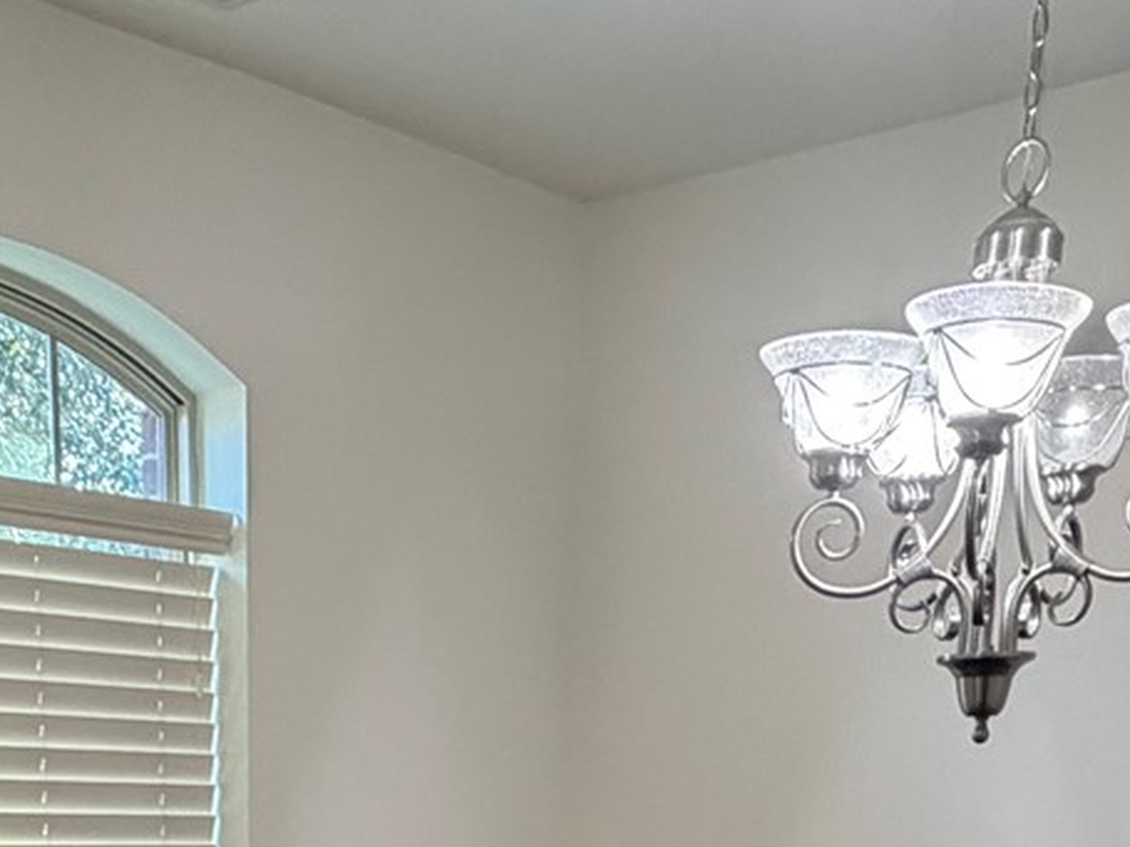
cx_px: 365
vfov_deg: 18.2
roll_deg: -0.1
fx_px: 2056
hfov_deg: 30.5
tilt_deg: -18.7
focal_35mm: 63
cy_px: 1535
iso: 200
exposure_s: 1/60
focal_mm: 2.22
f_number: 2.2
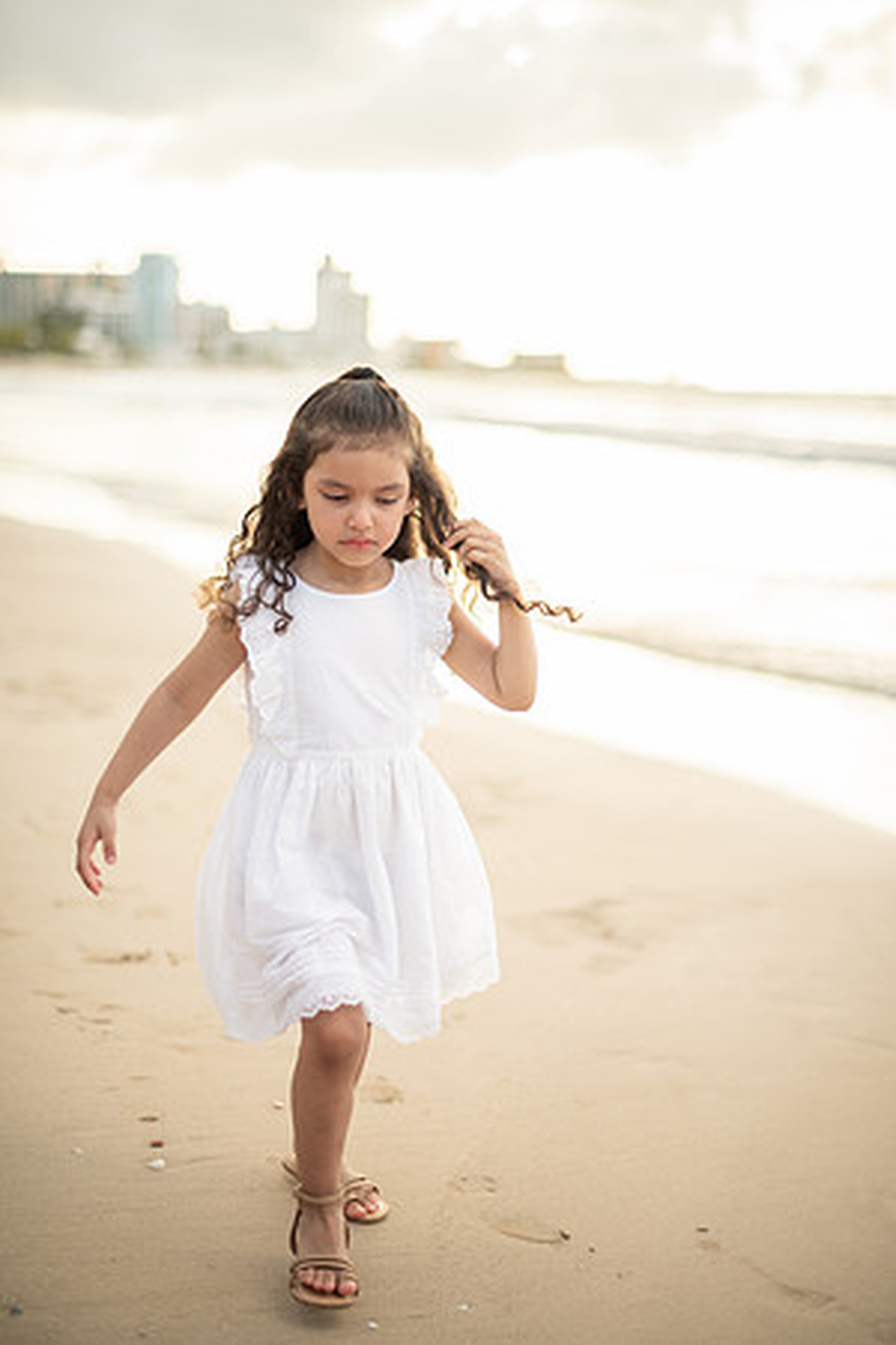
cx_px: 448
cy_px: 672
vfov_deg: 39.6
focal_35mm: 50
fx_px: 1867
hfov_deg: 27.0
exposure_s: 1/1600
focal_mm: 50
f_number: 1.4
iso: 100
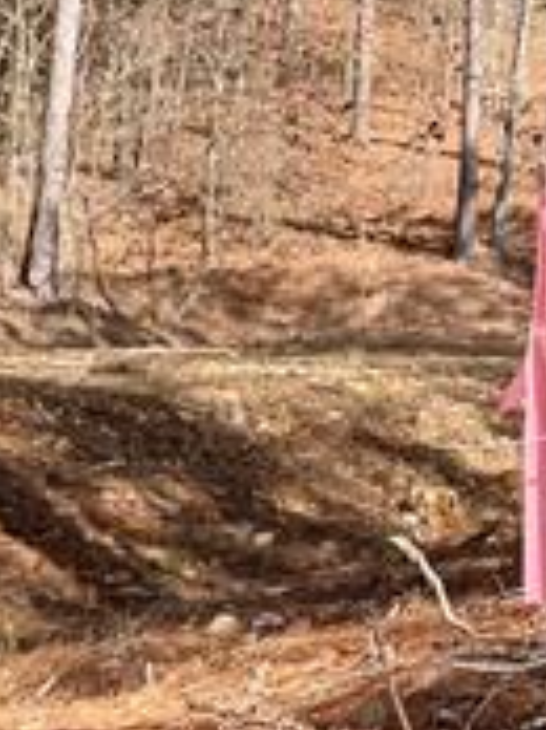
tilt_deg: +13.6
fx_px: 2424
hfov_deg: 12.2
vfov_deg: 15.8
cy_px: -340
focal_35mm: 115
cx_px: 853
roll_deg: +0.8
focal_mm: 4.2
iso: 32
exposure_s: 1/1473
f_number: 1.6
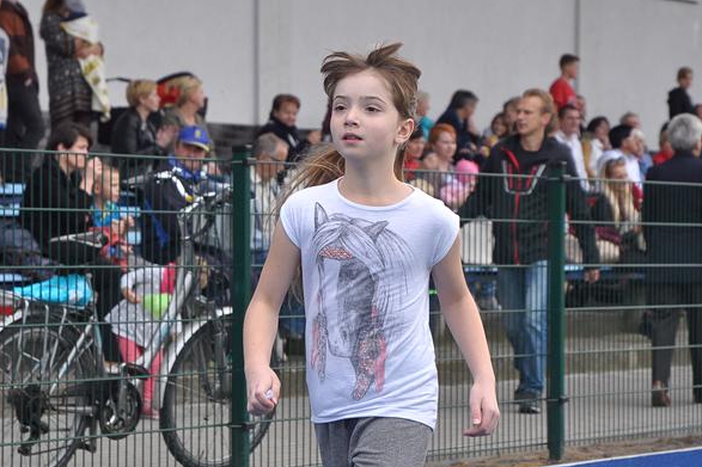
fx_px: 2963
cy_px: 259
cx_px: 358
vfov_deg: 9.0
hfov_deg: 13.5
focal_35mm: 152
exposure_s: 1/640
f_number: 6.3
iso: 640
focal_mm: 70
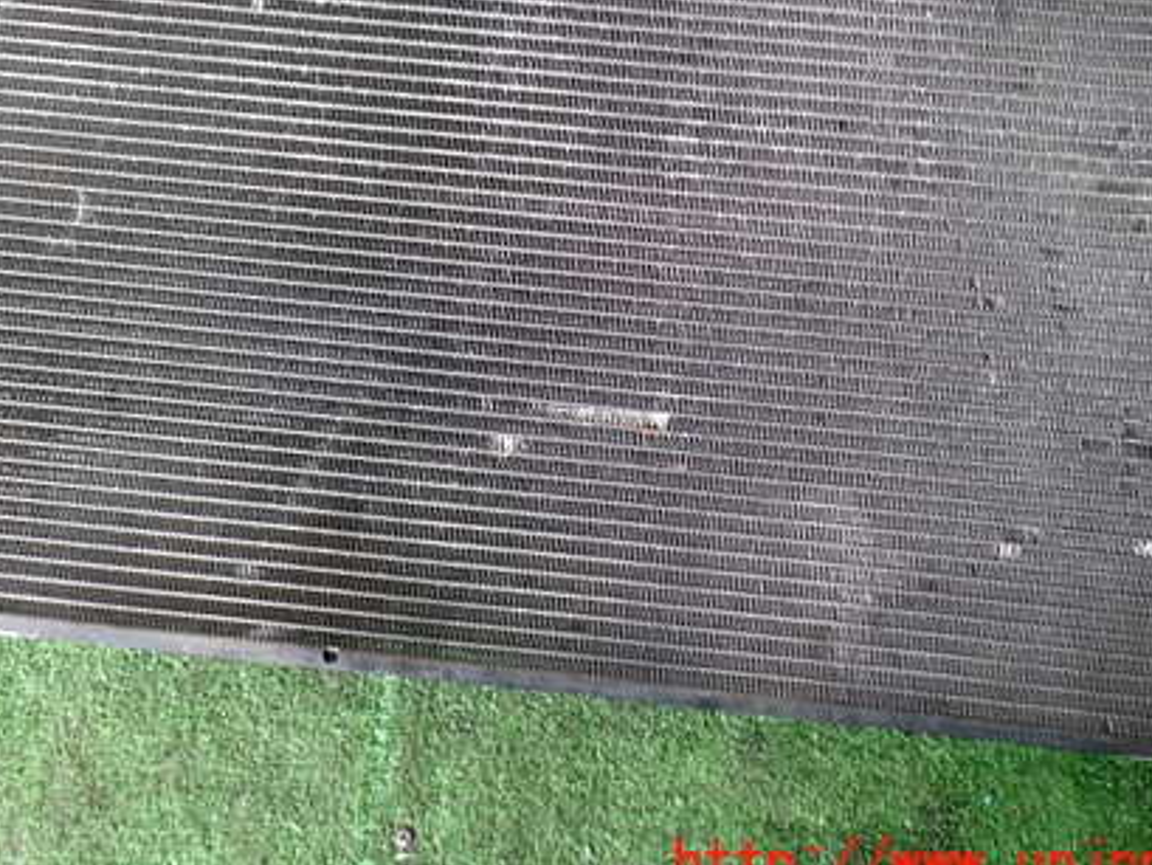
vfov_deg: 32.5
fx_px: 1465
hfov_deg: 42.7
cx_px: 465
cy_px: 268
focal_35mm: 44
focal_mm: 5.4
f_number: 2.3
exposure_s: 1/50
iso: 200
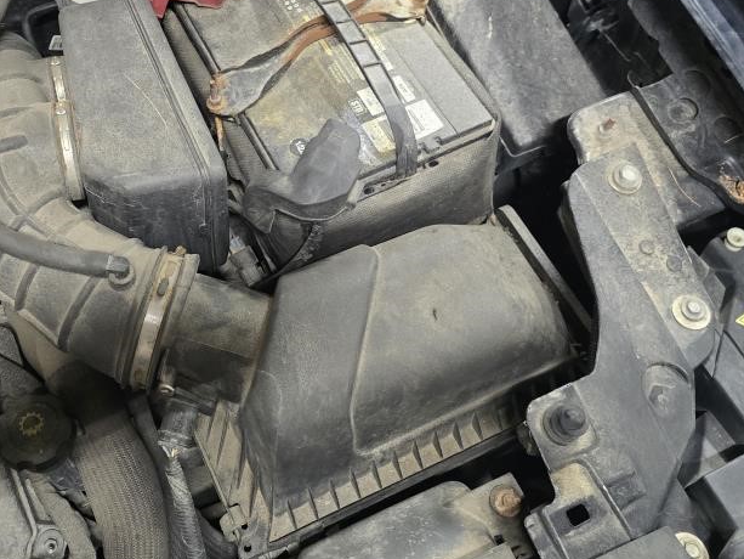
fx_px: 1032
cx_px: 250
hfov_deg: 39.2
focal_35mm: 48
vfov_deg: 29.6
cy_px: 118
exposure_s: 1/120
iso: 1000
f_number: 1.7
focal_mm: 6.3
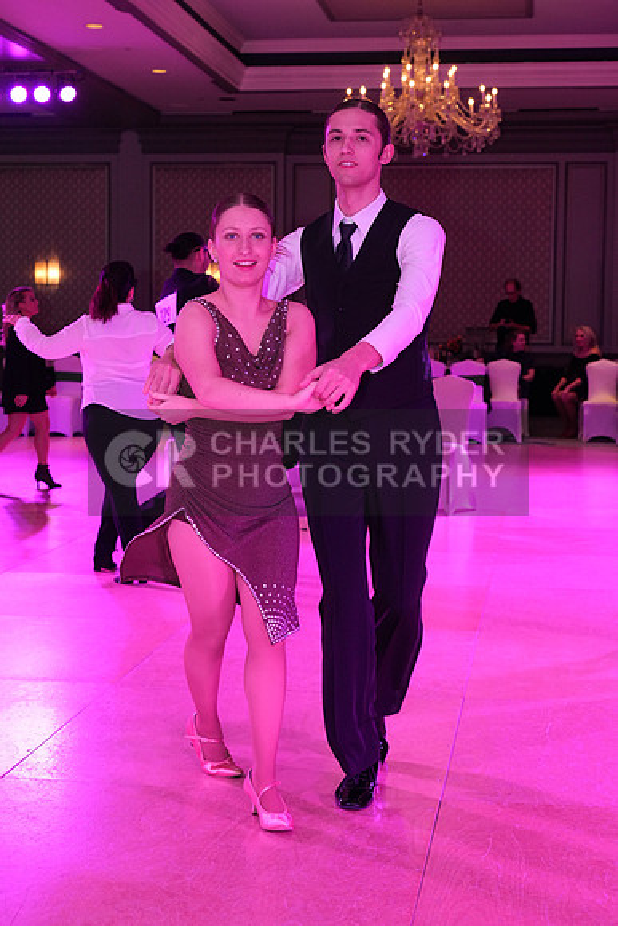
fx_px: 1570
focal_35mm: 61
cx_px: 309
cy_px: 463
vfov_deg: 32.9
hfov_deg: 22.3
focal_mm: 61
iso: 2500
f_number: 6.3
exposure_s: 1/250
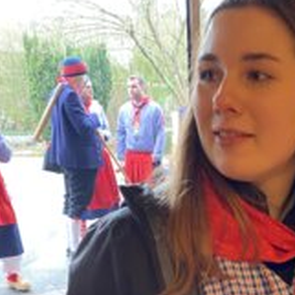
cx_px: 268
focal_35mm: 57
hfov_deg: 28.8
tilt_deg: -15.1
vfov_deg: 28.8
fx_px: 550
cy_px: 268
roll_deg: +0.2
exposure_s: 1/50
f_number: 1.8
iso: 250
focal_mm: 4.25
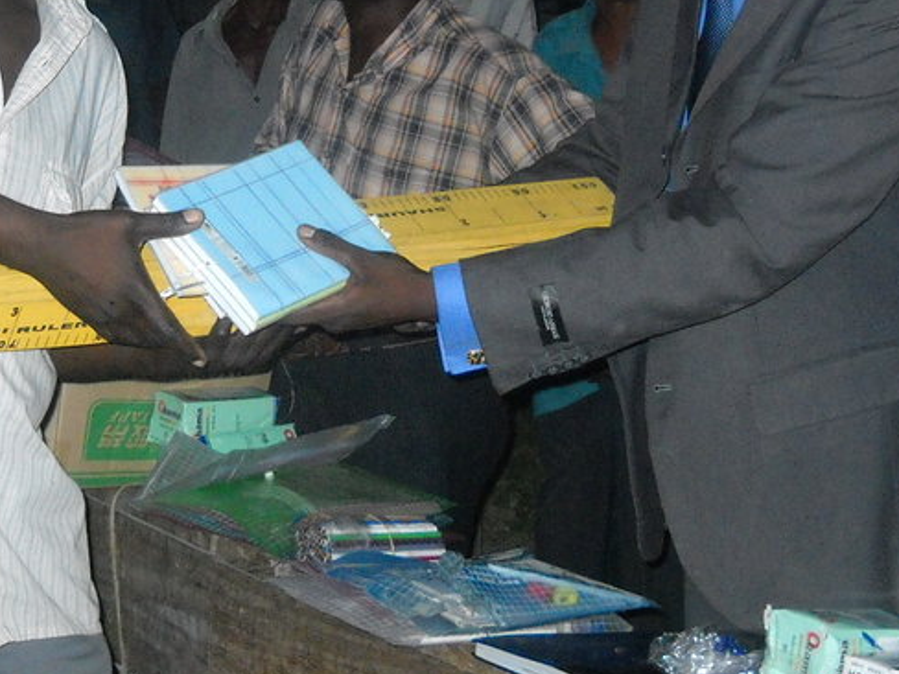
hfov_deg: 22.7
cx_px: 308
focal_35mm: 86
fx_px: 2233
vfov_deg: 17.1
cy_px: 184
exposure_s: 1/30
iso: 400
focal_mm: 6.72
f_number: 3.1
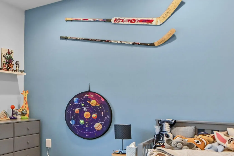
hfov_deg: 41.0
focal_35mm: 41
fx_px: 266
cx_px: -3
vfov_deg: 32.2
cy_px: 108
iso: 1250
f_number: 9
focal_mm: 14
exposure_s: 1/40
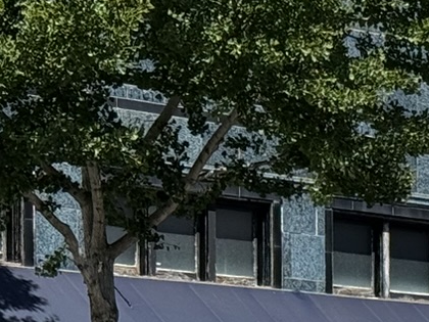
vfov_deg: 6.3
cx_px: 898
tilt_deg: -0.2
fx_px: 2900
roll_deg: +0.0
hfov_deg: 8.0
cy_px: 504
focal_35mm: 234
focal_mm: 6.76
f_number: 1.78
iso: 64
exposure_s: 1/3534
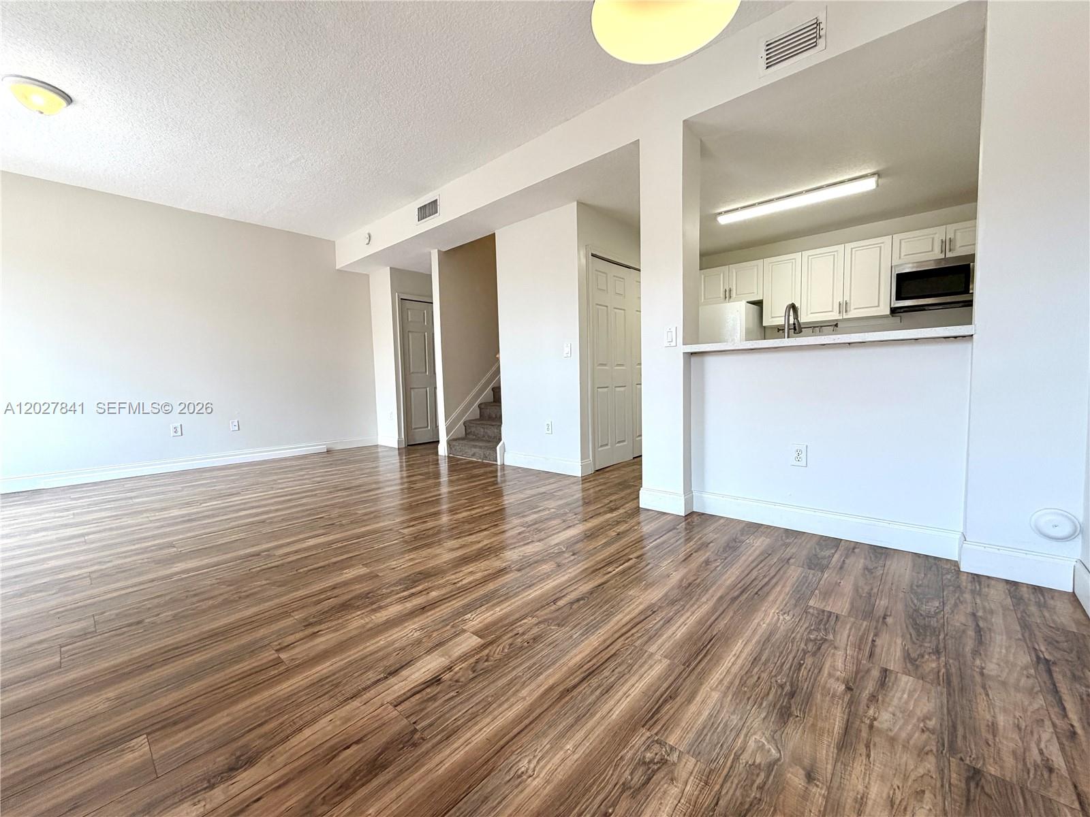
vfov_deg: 85.7
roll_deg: +0.9
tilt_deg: -4.7
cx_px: 545
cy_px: 408
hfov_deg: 102.1
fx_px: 441
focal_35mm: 14
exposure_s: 1/120
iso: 80
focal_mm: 2.22
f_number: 2.2
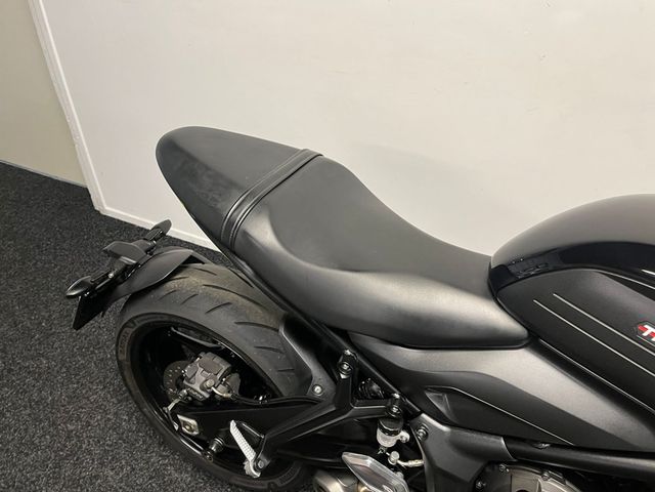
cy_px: 246
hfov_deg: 67.3
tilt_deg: -36.7
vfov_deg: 53.1
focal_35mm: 26
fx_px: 492
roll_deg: -2.6
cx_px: 328
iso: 125
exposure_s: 1/50
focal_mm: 5.1
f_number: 1.6
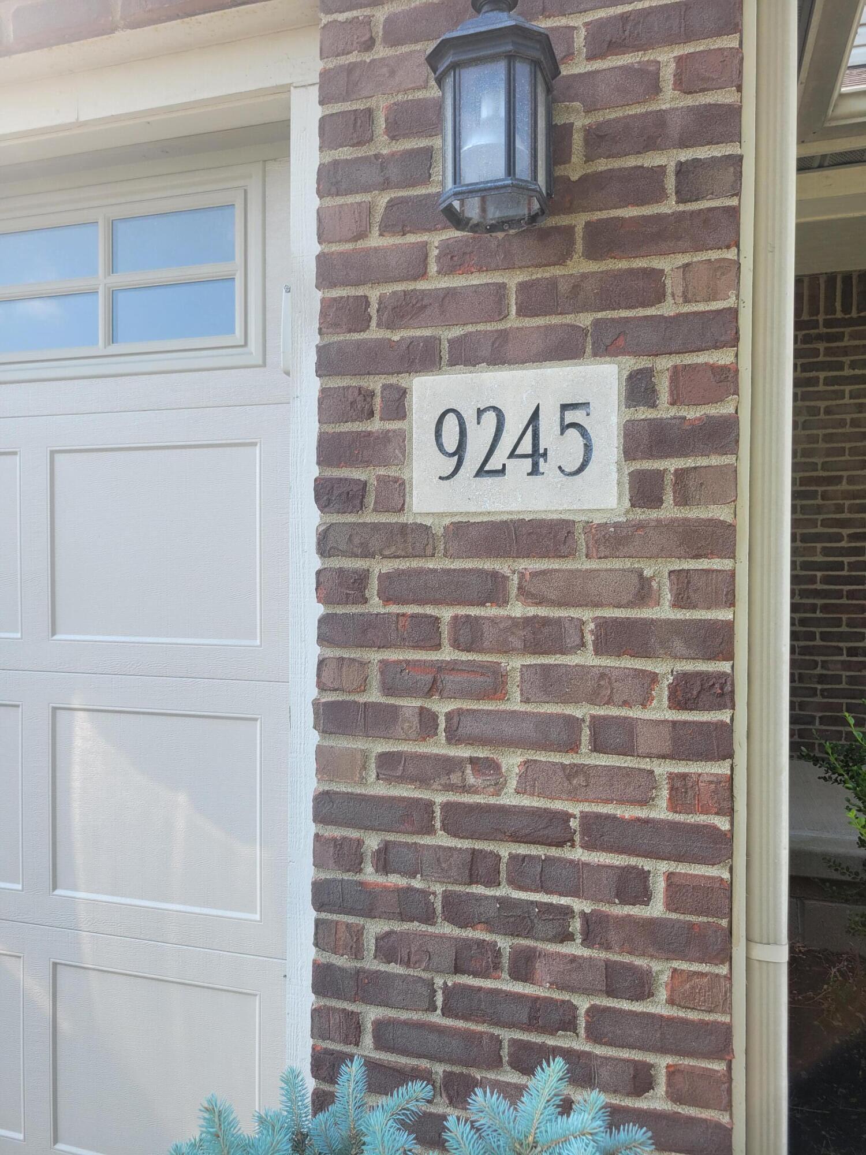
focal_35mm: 26
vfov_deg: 67.3
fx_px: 867
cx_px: 433
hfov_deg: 53.1
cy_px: 578
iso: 40
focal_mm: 5.4
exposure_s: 1/401
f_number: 1.8
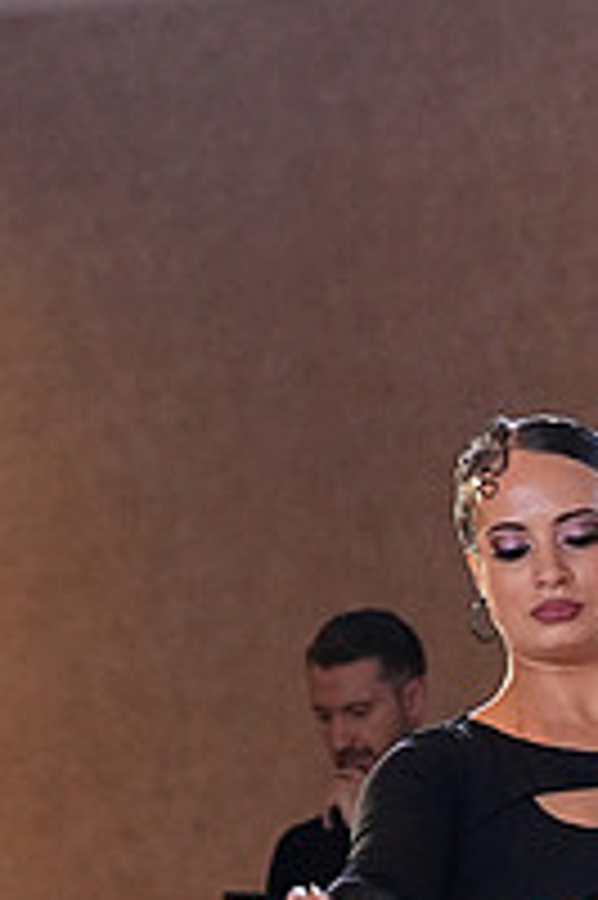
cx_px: 753
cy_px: 1188
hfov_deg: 3.7
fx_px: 9209
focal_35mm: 369
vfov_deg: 5.6
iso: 5000
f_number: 6.3
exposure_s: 1/200
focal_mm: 85
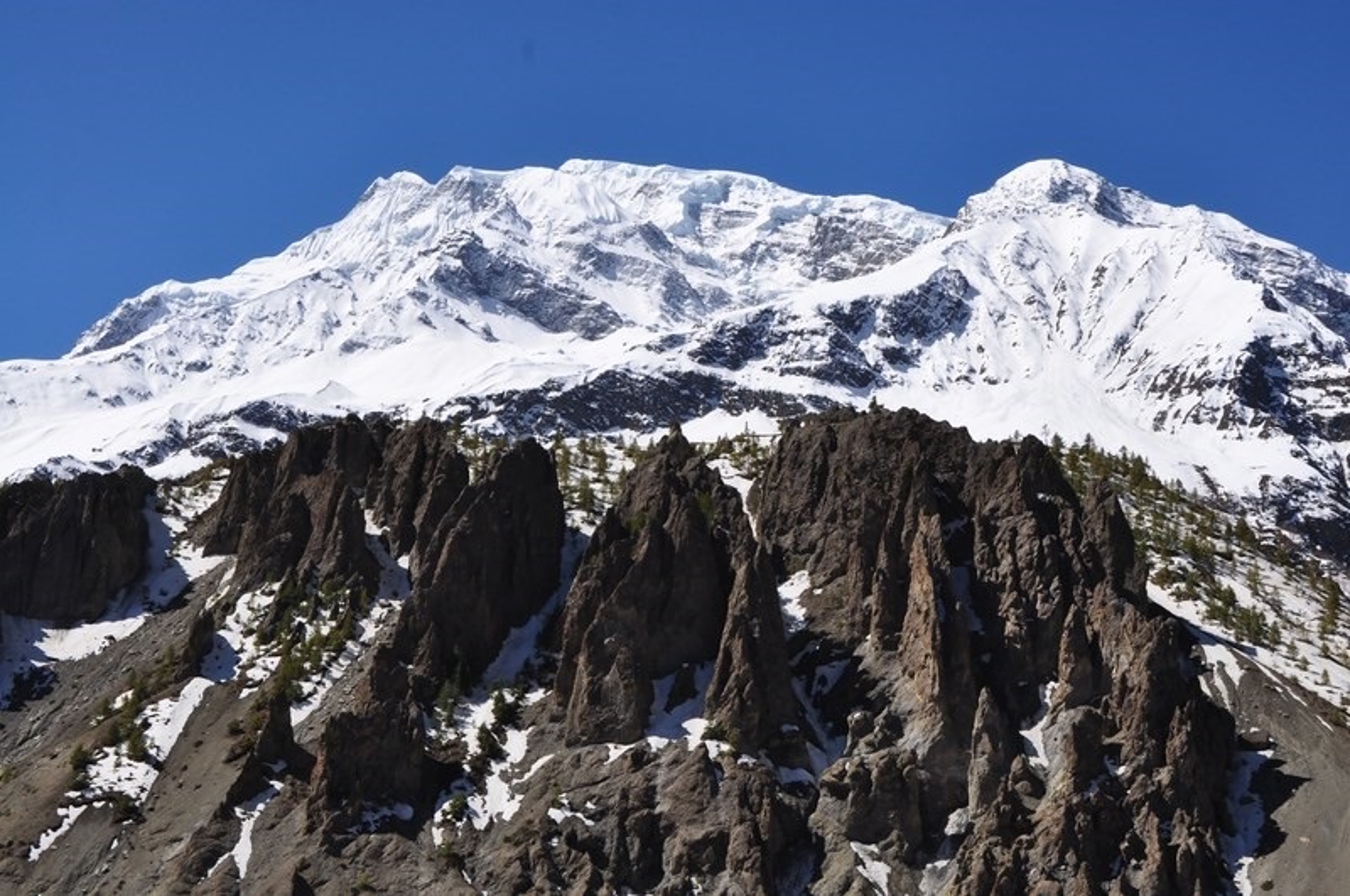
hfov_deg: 38.9
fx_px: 1910
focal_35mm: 51
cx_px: 675
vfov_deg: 26.4
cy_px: 448
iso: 200
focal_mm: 34
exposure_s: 1/500
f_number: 11
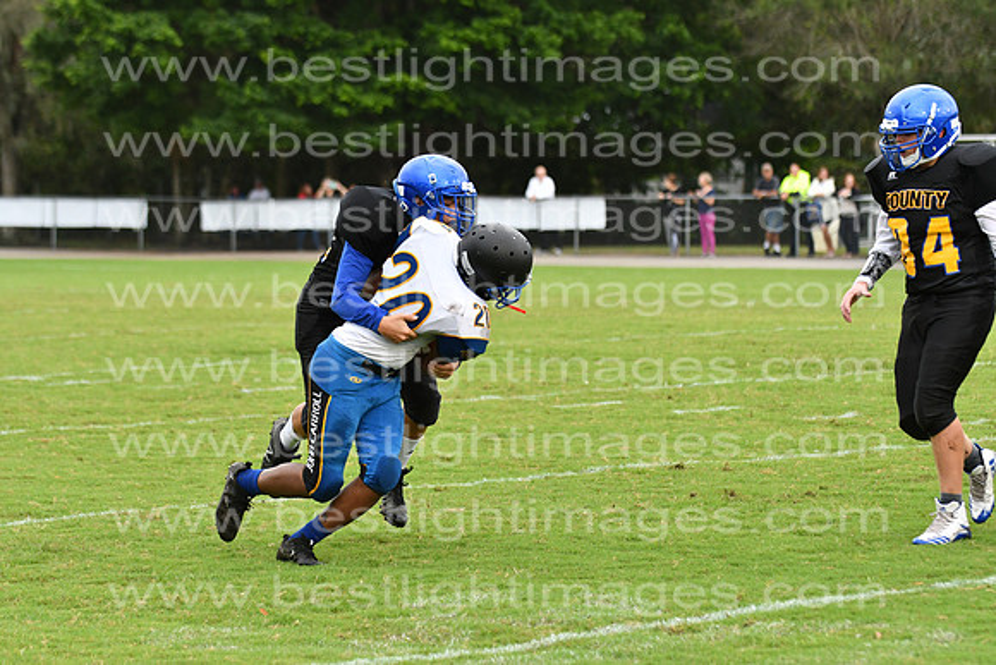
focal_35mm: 210
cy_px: 332
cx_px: 498
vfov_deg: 6.5
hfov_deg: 9.8
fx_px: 5811
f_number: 3.5
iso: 800
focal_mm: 140
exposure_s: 1/2000
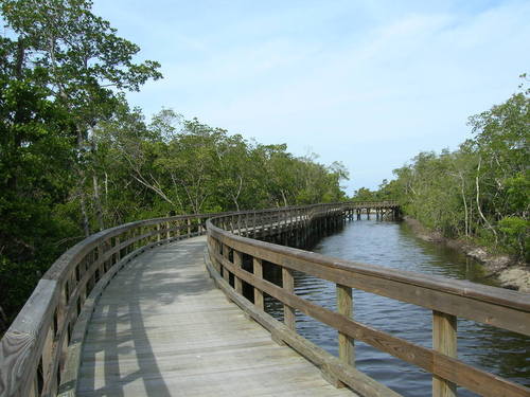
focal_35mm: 34
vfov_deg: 41.8
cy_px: 198
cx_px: 265
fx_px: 521
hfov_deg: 54.0
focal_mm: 5.7
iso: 50
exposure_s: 1/360
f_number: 4.9
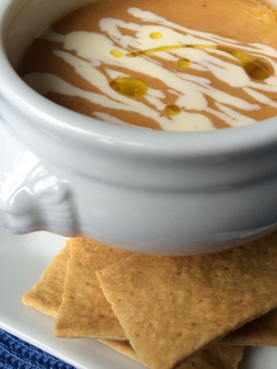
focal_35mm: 29
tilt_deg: -56.9
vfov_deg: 61.7
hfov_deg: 48.2
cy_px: 184
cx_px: 138
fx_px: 309
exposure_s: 1/30
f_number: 2.2
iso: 64
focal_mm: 4.15
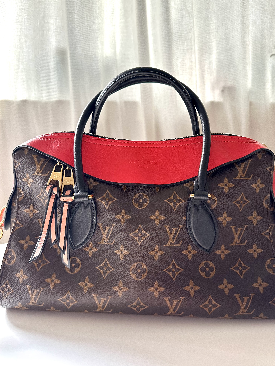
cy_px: 183
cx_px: 141
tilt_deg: -10.6
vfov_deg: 69.4
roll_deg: +0.5
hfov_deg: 54.9
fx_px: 265
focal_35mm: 25
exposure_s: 1/99
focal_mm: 6.86
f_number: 1.78
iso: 250
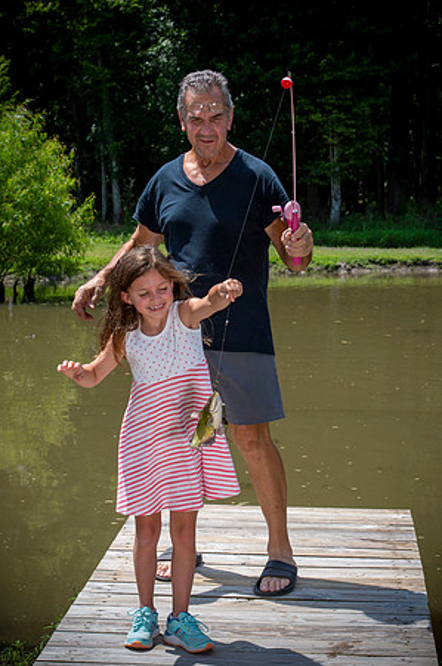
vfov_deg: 24.8
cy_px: 333
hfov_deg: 16.6
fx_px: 1514
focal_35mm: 82
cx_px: 221
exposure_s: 1/250
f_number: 13
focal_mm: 82
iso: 400
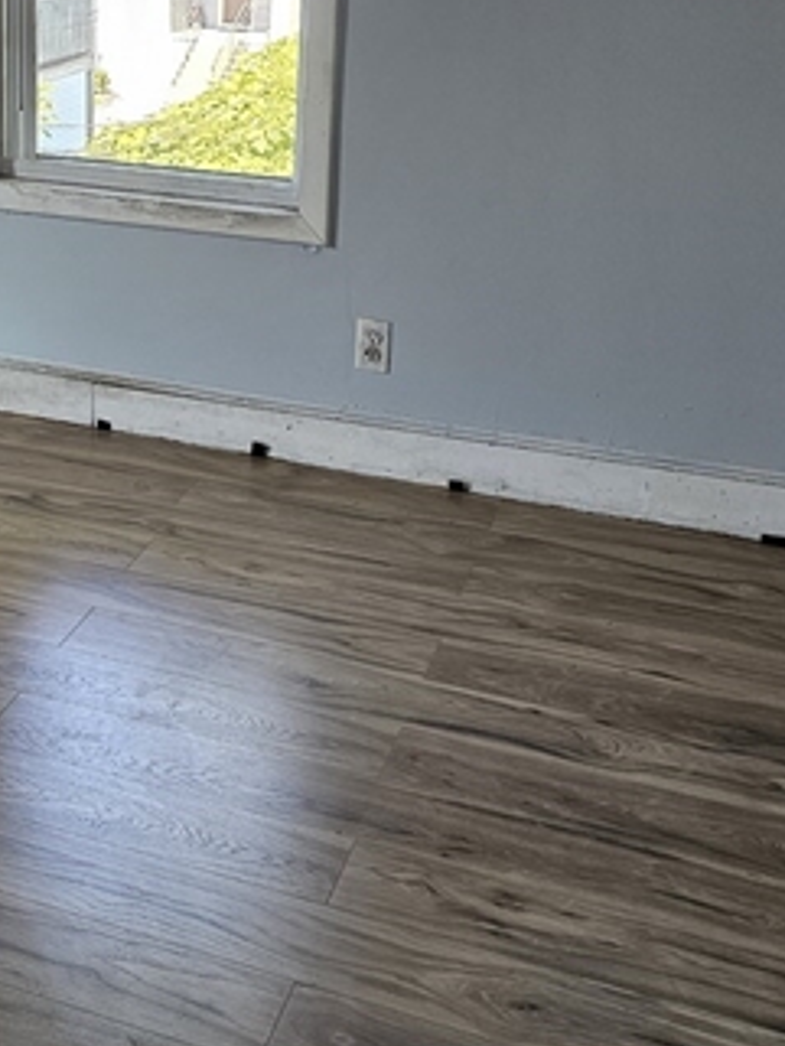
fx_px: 1662
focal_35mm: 55
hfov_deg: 25.5
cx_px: 42
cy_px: 182
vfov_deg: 33.7
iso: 160
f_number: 1.7
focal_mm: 6.3
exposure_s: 1/120
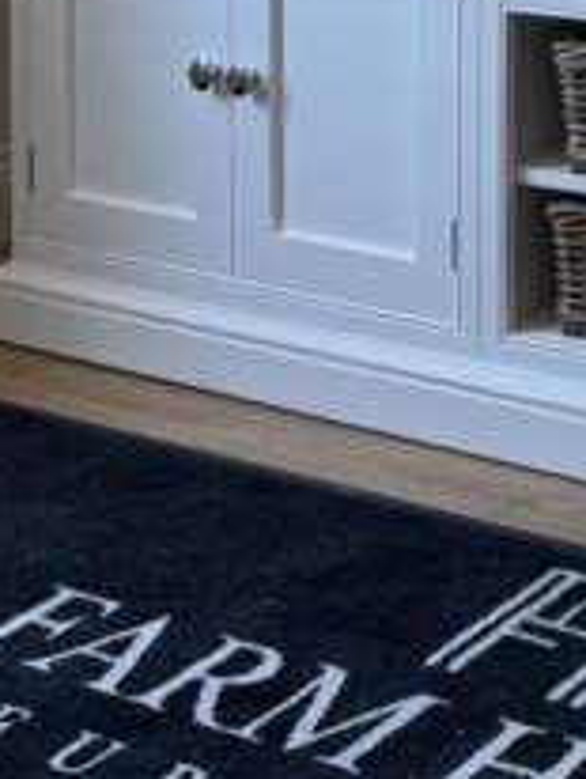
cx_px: 998
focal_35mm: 93
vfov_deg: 18.1
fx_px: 2095
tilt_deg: +1.3
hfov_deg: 14.3
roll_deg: +0.7
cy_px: -480
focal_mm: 6.76
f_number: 1.78
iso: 64
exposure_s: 1/121
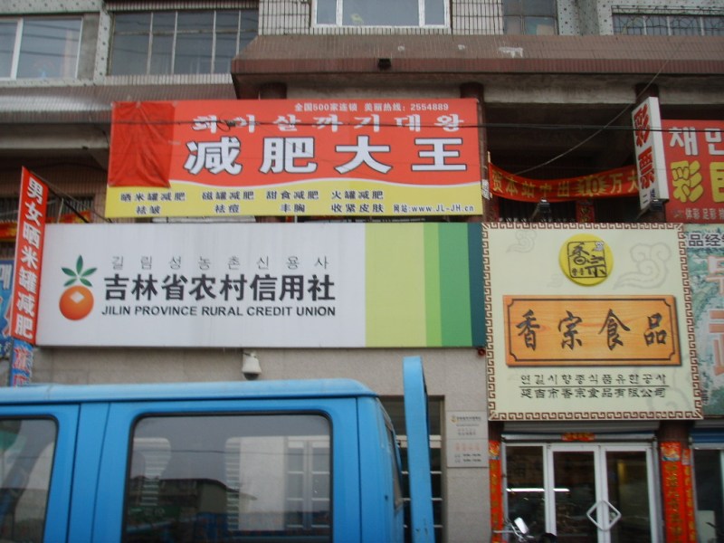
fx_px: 816
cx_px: 362
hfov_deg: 47.9
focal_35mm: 39
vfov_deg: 36.8
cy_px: 272
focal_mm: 6.6
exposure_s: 1/125
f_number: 3.5
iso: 50
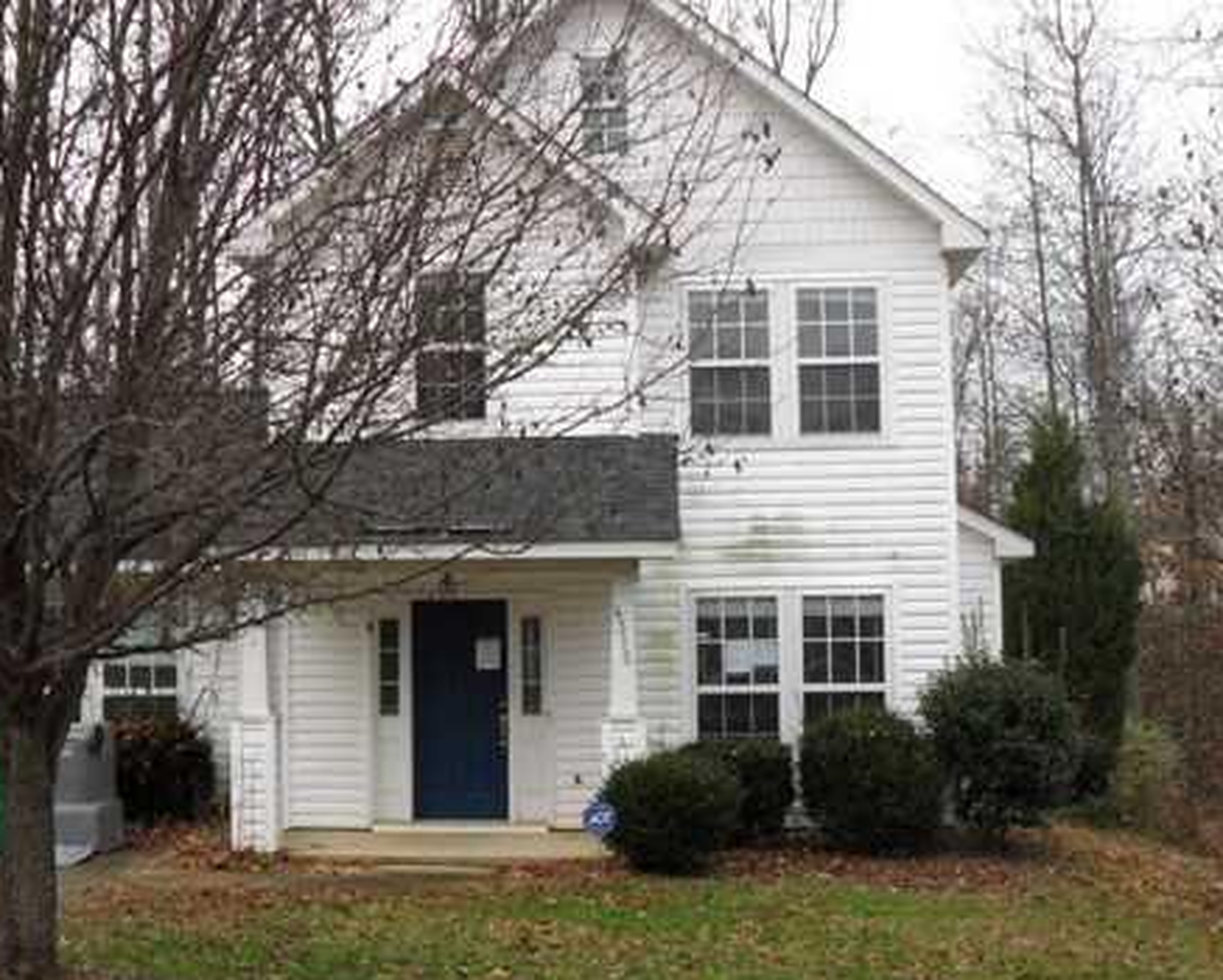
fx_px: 1811
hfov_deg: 37.1
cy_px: 515
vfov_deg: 30.3
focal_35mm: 50
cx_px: 467
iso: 100
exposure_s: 1/250
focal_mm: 6.2
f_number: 2.8
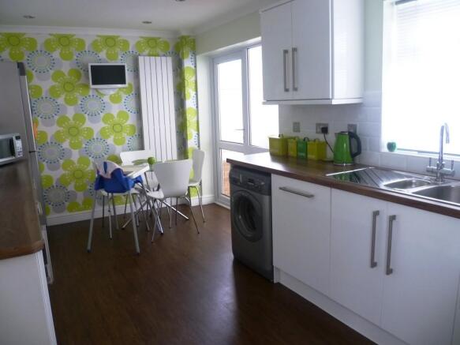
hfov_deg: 63.5
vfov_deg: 49.7
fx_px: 372
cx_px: 230
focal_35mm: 28
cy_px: 172
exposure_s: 1/30
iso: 160
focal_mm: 5
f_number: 2.8
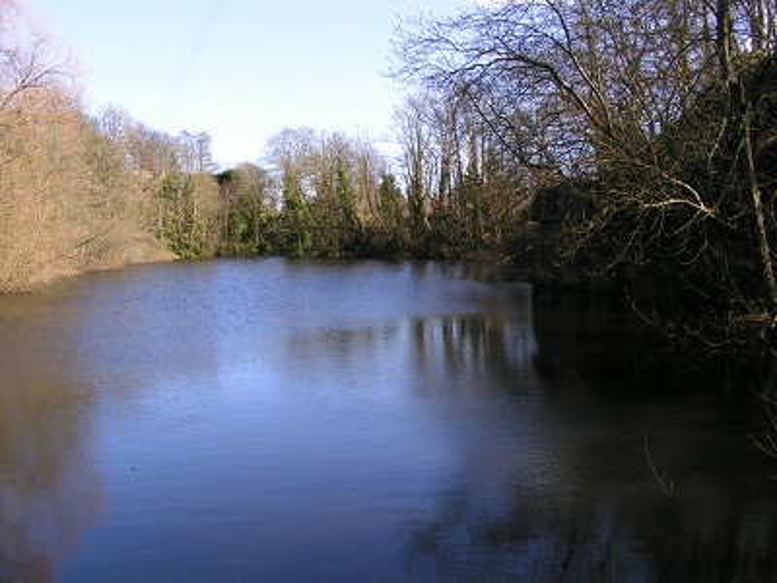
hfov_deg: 49.0
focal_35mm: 38
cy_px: 292
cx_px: 388
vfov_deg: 37.7
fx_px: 853
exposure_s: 1/100
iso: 50
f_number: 5.6
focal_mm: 5.8
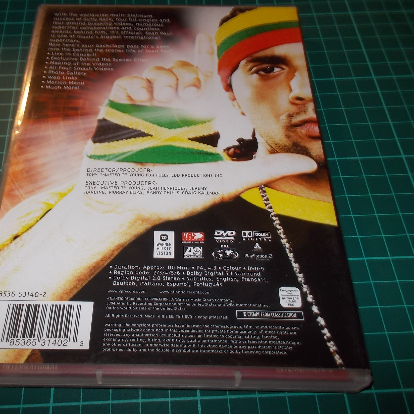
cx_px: 165
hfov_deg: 46.9
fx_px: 474
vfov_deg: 47.2
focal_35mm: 35
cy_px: 202
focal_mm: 4.1
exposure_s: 1/30
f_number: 3.3
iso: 200
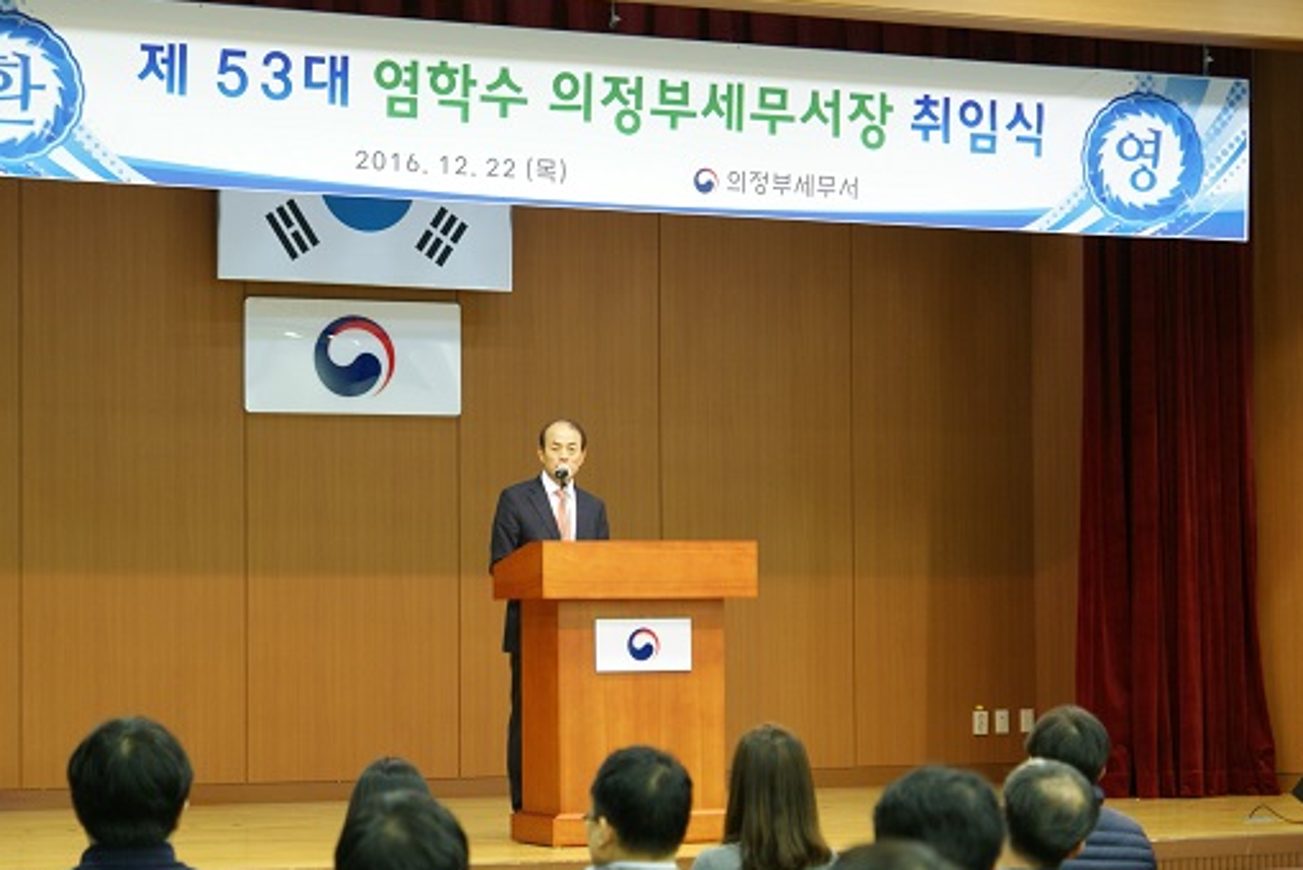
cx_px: 556
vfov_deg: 14.6
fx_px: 3404
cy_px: 491
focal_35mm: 94
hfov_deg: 21.7
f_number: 2.8
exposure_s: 1/20
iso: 400
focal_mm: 50
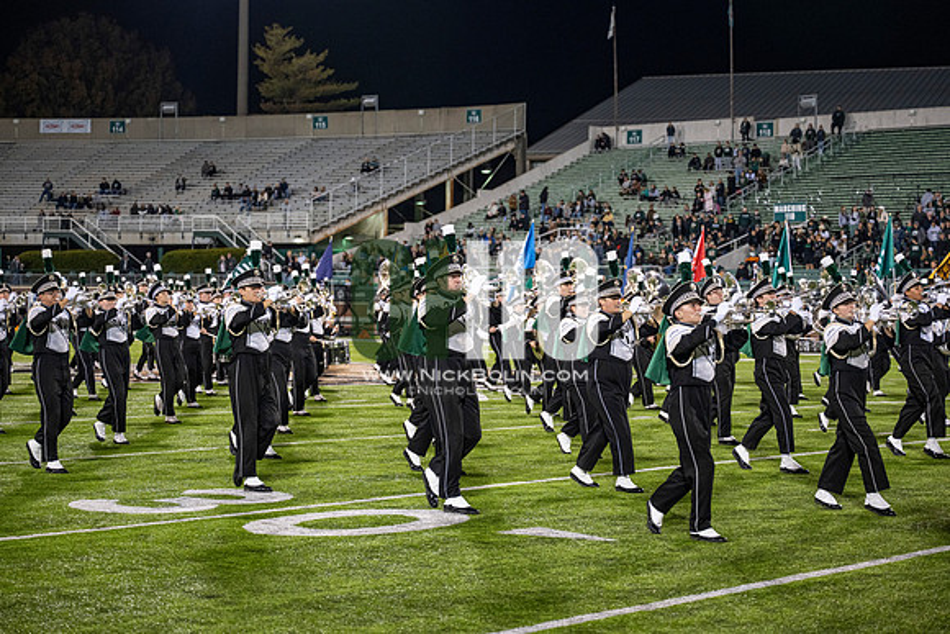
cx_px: 475
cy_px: 317
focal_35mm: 70
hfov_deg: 28.8
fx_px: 1848
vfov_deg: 19.5
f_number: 3.2
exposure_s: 1/500
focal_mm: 70
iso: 1250
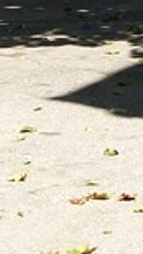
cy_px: -33
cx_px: 256
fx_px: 1747
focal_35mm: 260
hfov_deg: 4.6
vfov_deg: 8.2
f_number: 2.7
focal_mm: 6
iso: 64
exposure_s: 1/400
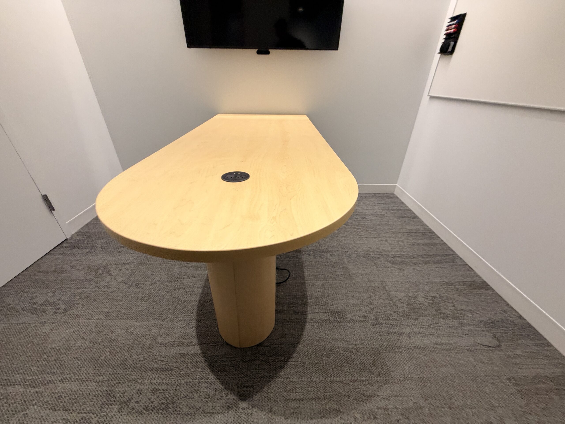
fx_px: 229
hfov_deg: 102.1
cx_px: 282
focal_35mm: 14
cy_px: 212
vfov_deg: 85.7
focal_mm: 2.22
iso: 320
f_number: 2.2
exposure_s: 1/98
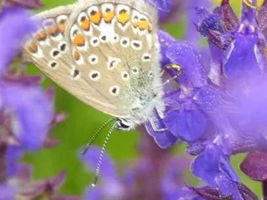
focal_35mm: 182
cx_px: 105
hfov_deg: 10.9
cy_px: 88
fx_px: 1404
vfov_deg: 8.2
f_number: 5
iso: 125
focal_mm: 20.5
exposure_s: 1/50
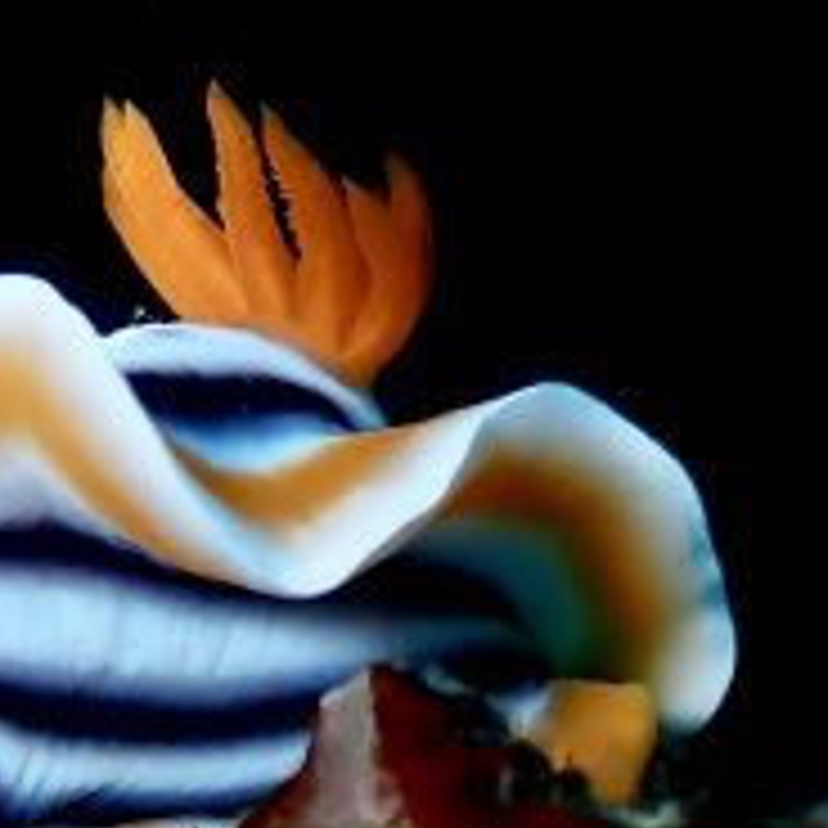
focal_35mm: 88
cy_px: 628
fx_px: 2381
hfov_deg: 19.4
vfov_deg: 19.6
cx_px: 112
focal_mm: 5.4
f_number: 6.3
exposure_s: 1/30
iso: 100
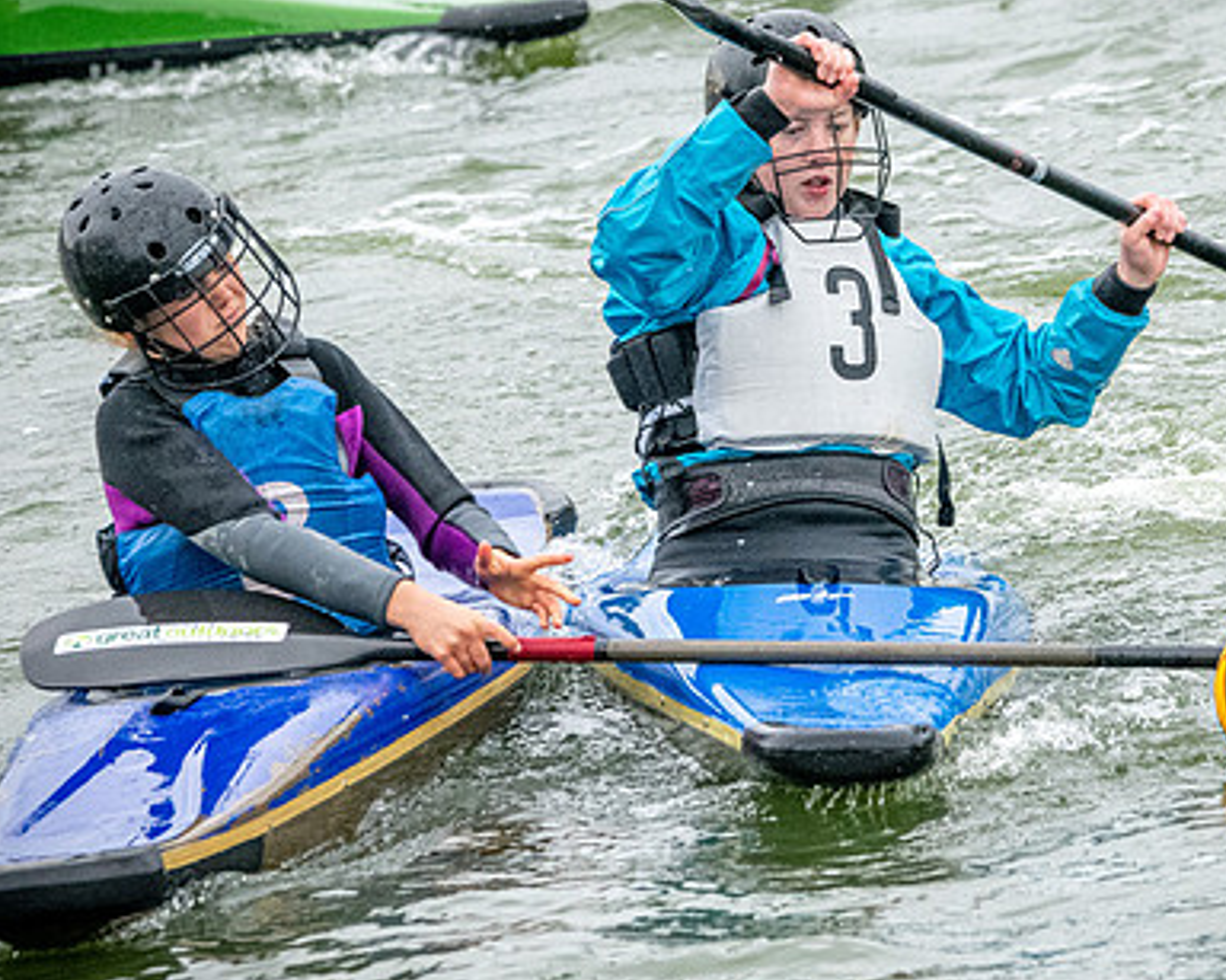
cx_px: 772
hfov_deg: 3.6
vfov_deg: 2.9
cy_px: 319
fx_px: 19335
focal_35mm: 533
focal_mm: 270
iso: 3200
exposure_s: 1/3200
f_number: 7.1
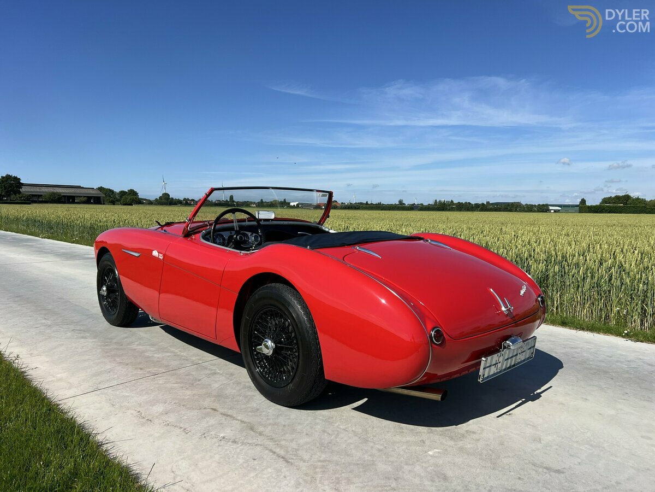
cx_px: 328
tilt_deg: -4.7
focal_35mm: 26
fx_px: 492
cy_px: 246
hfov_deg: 67.3
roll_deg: -0.8
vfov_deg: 53.1
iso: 50
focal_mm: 5.7
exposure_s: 1/5882
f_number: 1.5
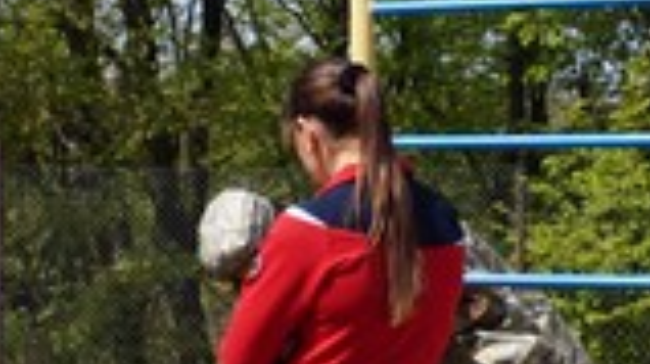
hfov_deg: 14.2
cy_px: 84
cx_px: 372
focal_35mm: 152
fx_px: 2617
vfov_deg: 7.9
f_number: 10
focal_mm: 22
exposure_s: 1/160
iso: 100
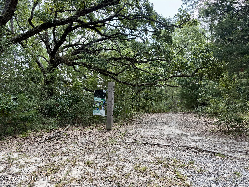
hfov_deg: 71.6
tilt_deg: +2.0
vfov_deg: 56.8
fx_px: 173
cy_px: 94
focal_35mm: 24
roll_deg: -2.1
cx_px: 124
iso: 100
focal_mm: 6.76
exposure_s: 1/365
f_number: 1.78
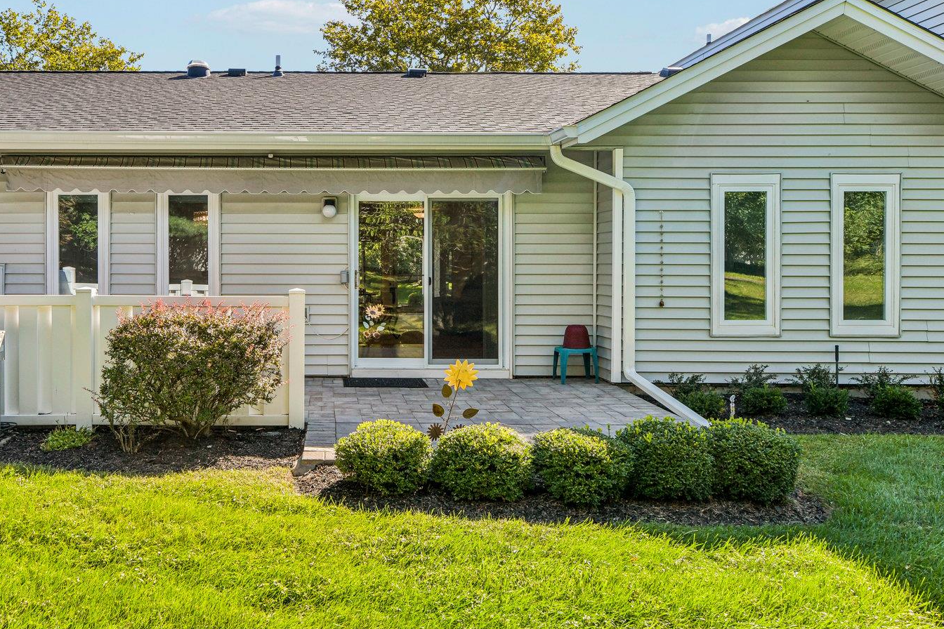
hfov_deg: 57.6
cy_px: 256
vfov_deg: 41.0
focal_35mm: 32
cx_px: 323
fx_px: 839
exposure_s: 1/200
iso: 250
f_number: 9
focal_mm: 21
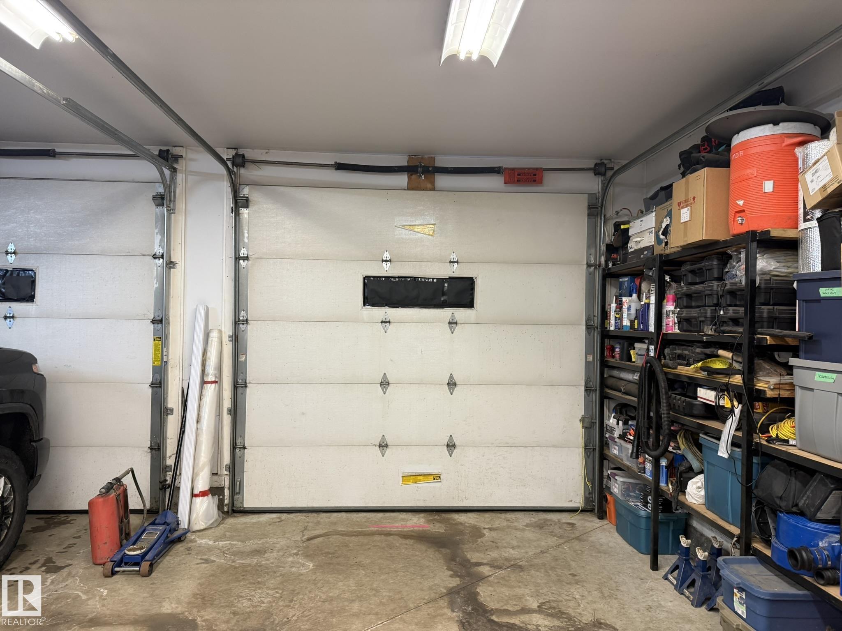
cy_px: 316
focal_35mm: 24
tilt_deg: +0.6
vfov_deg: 56.8
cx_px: 421
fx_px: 584
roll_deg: +0.4
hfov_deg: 71.6
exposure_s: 1/60
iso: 200
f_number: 1.78
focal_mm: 6.76
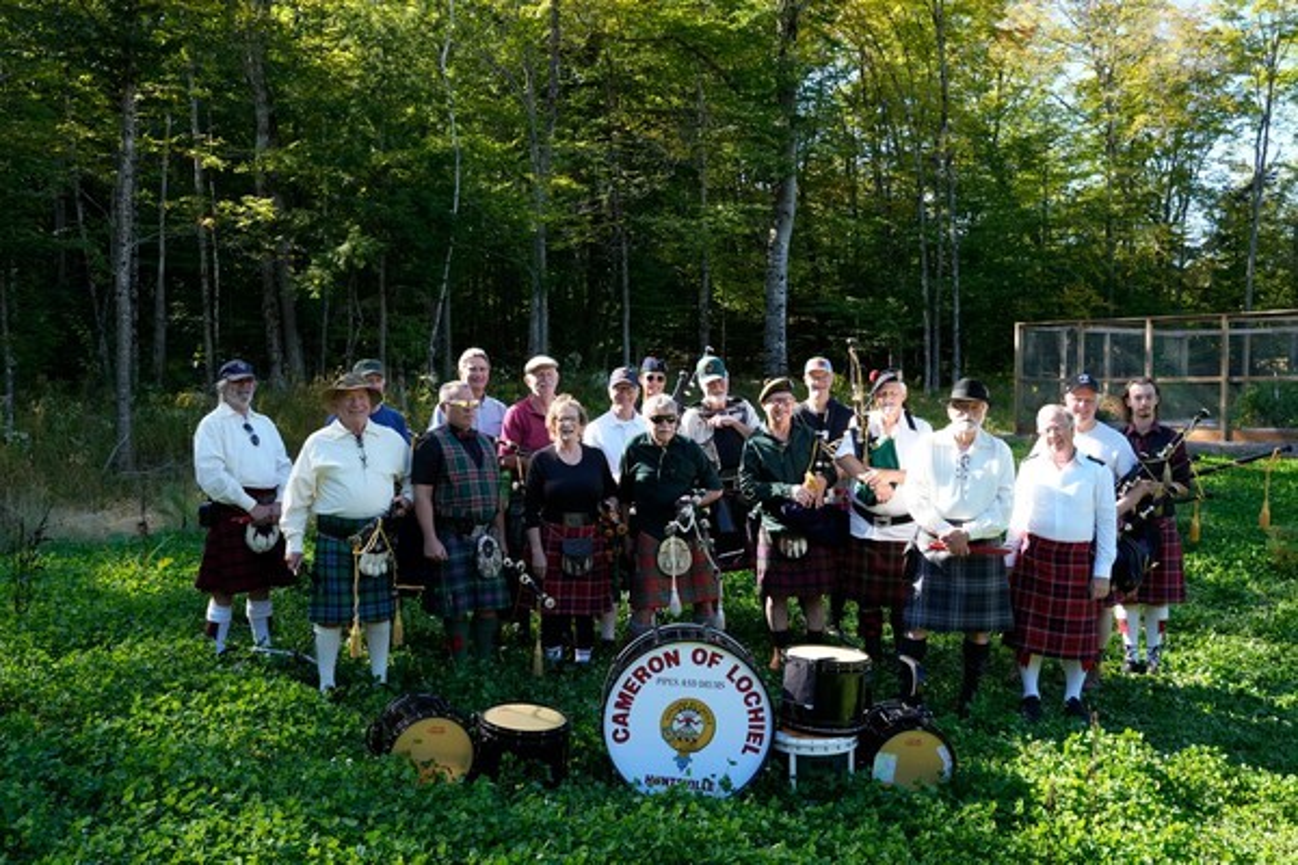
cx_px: 649
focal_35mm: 34
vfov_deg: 38.9
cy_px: 432
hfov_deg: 55.8
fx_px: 1226
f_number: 7.1
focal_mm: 34
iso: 800
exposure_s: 1/400
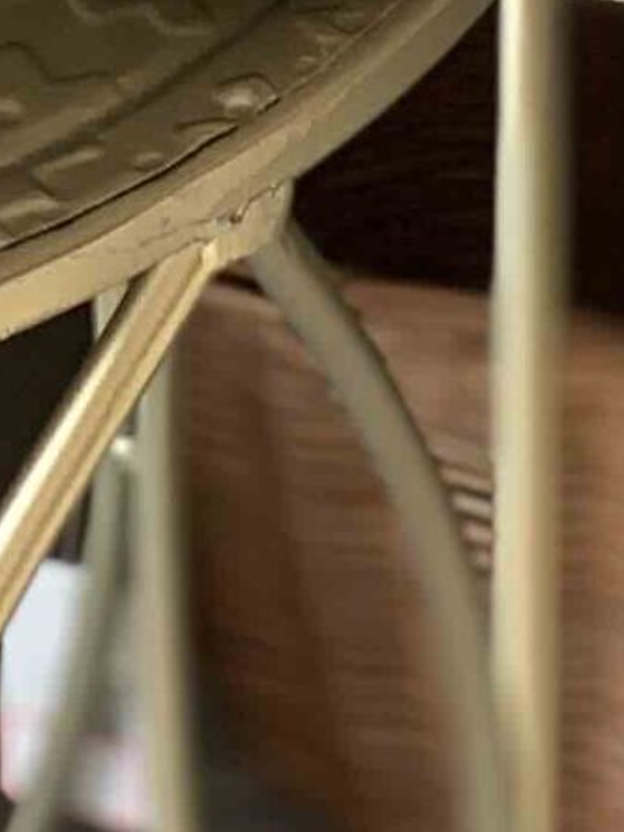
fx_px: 7211
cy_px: -1477
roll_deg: +2.8
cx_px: -693
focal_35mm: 300
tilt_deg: -25.5
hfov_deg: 4.9
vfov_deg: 6.2
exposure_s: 1/122
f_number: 2.4
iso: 32
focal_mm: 6
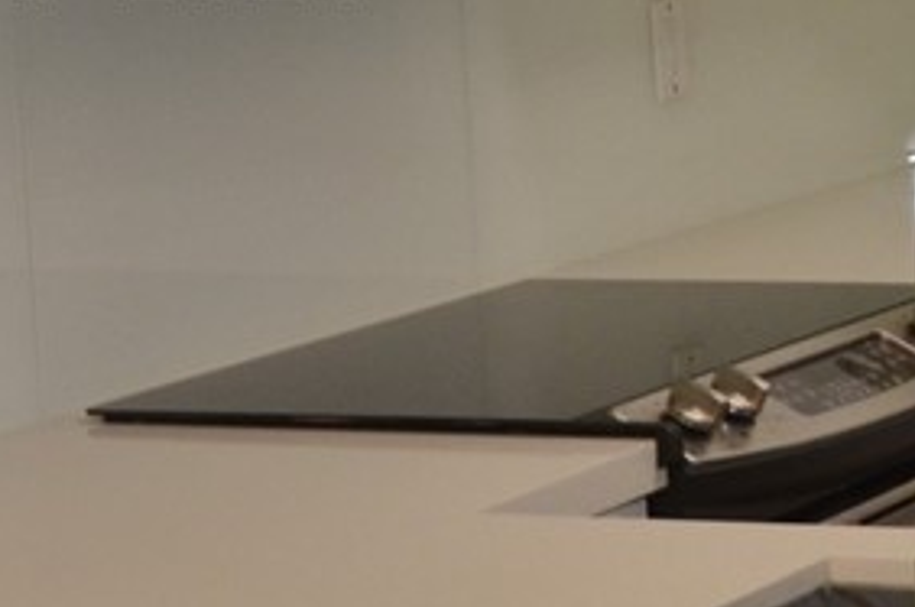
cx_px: 1655
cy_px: -47
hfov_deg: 11.7
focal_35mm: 163
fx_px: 4136
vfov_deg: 8.3
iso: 400
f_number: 3.5
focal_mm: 18
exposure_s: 1/80
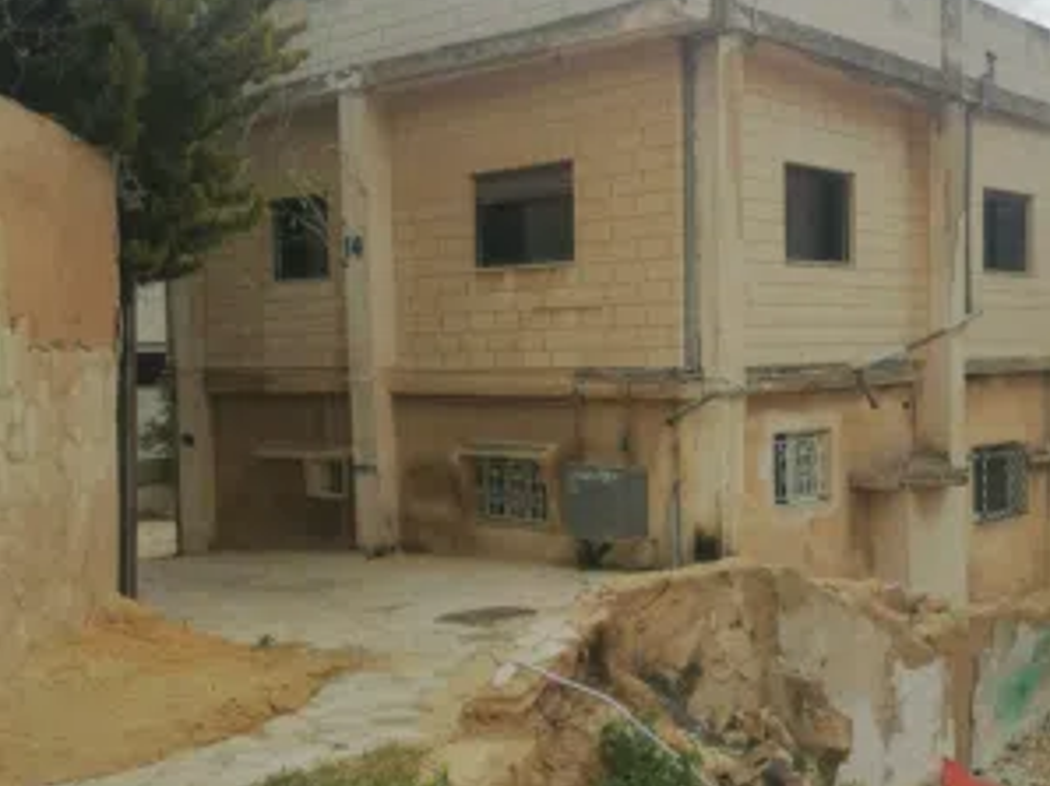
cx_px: 525
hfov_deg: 43.9
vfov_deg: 33.6
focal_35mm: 43
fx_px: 1303
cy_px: 395
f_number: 1.8
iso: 50
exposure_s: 1/1695
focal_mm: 5.3
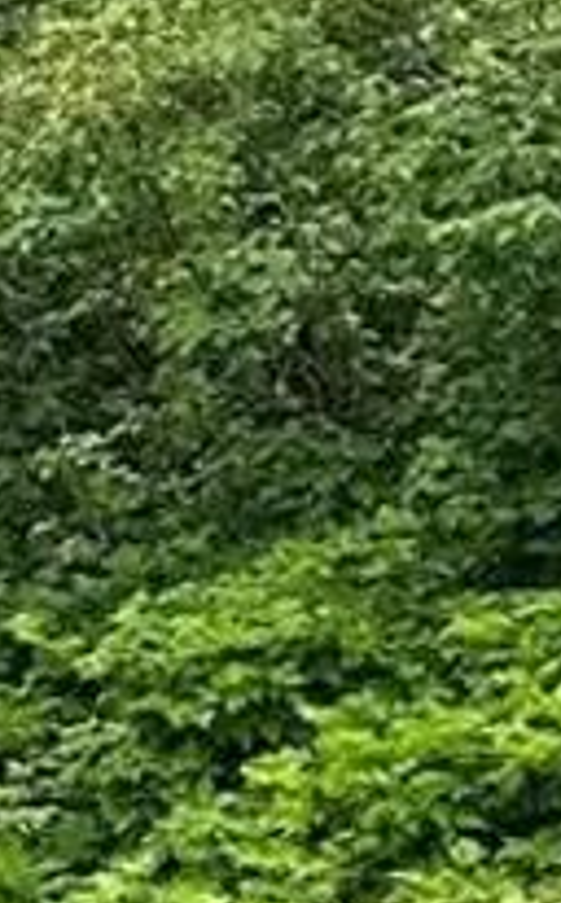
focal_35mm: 183
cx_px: -1008
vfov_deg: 11.4
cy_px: 655
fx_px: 4496
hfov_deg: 6.6
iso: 50
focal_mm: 5.7
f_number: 1.5
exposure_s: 1/448
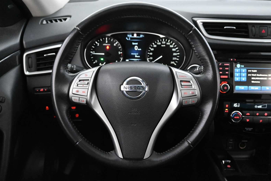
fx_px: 228
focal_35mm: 30
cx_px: 133
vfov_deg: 43.3
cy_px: 88
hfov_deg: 61.5
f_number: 3.8
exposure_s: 1/30
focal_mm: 19.5
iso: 7200
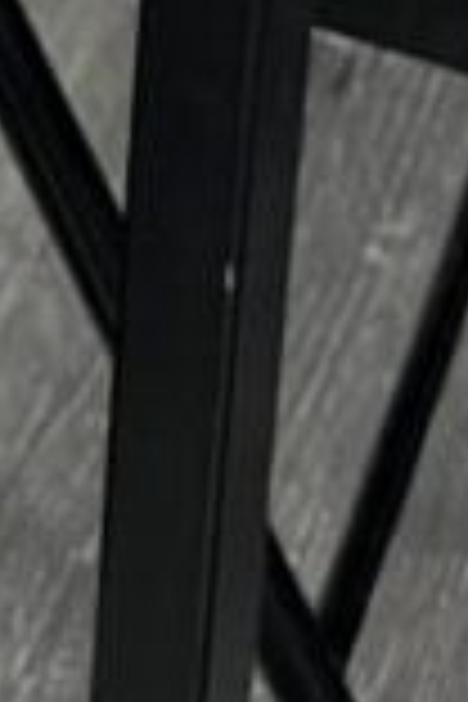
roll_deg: -0.6
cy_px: -1138
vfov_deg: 10.0
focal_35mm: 173
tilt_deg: -21.5
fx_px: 3373
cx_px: -594
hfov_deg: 7.5
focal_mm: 5.1
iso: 100
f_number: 1.6
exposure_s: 1/50
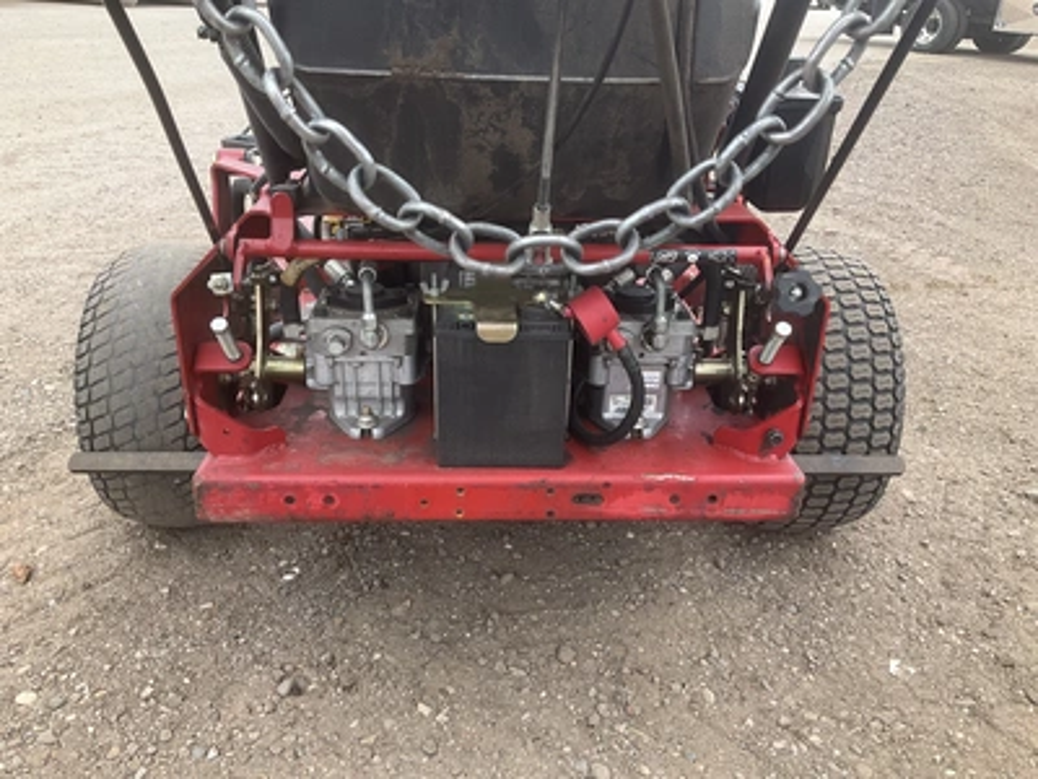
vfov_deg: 48.2
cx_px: 519
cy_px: 390
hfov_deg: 61.7
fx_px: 870
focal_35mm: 29
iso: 25
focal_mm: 3
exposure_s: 1/355
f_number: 1.8
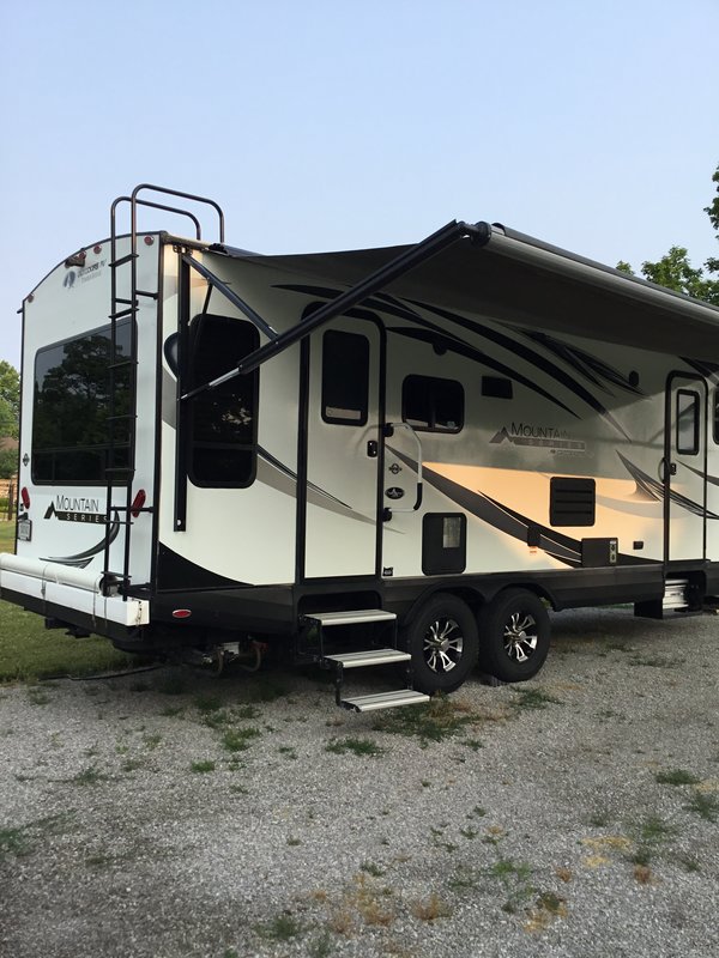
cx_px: 360
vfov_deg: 58.4
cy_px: 479
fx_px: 859
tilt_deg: +1.1
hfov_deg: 45.4
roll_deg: -2.8
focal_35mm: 31
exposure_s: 1/488
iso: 25
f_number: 2.4
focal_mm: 3.3
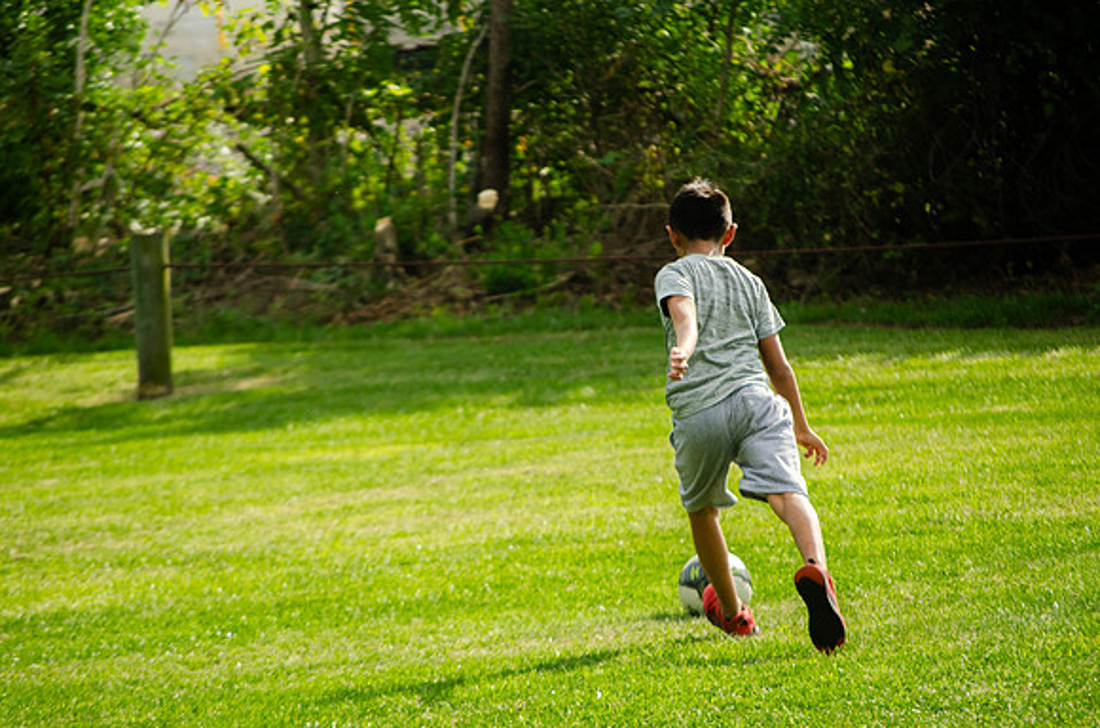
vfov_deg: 5.7
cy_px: 364
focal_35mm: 240
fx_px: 7317
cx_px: 550
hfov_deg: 8.6
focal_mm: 160
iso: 200
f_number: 6.3
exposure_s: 1/640
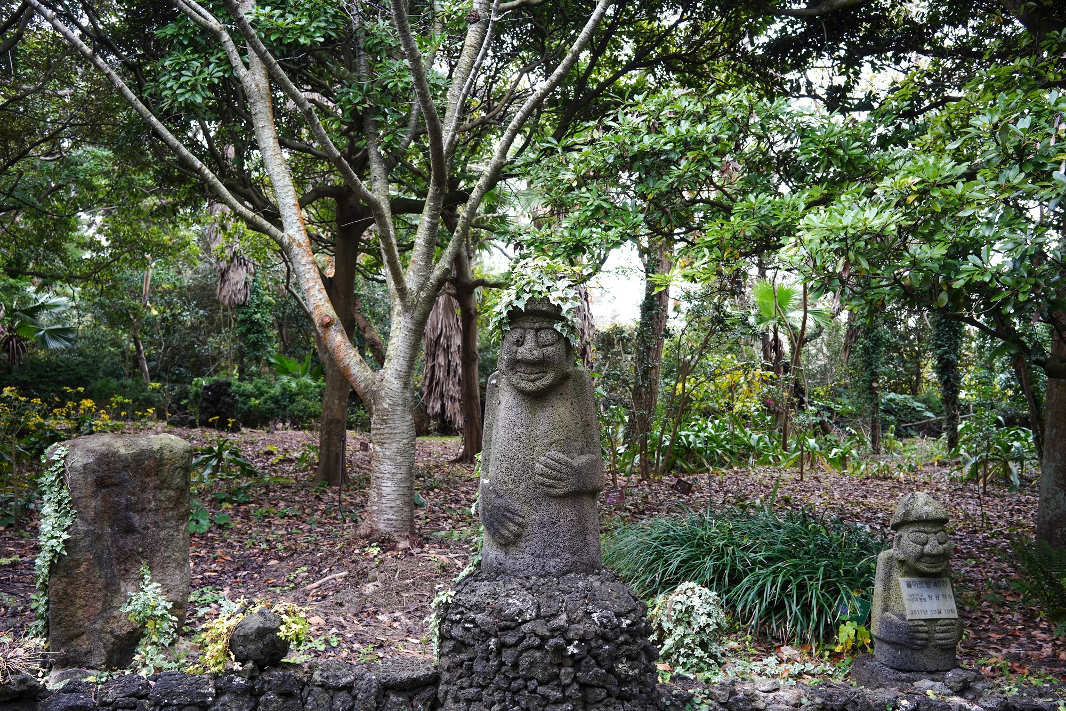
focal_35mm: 35
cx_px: 533
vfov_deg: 37.9
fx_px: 1036
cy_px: 356
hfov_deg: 54.4
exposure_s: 1/100
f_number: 5.6
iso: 400
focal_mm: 35
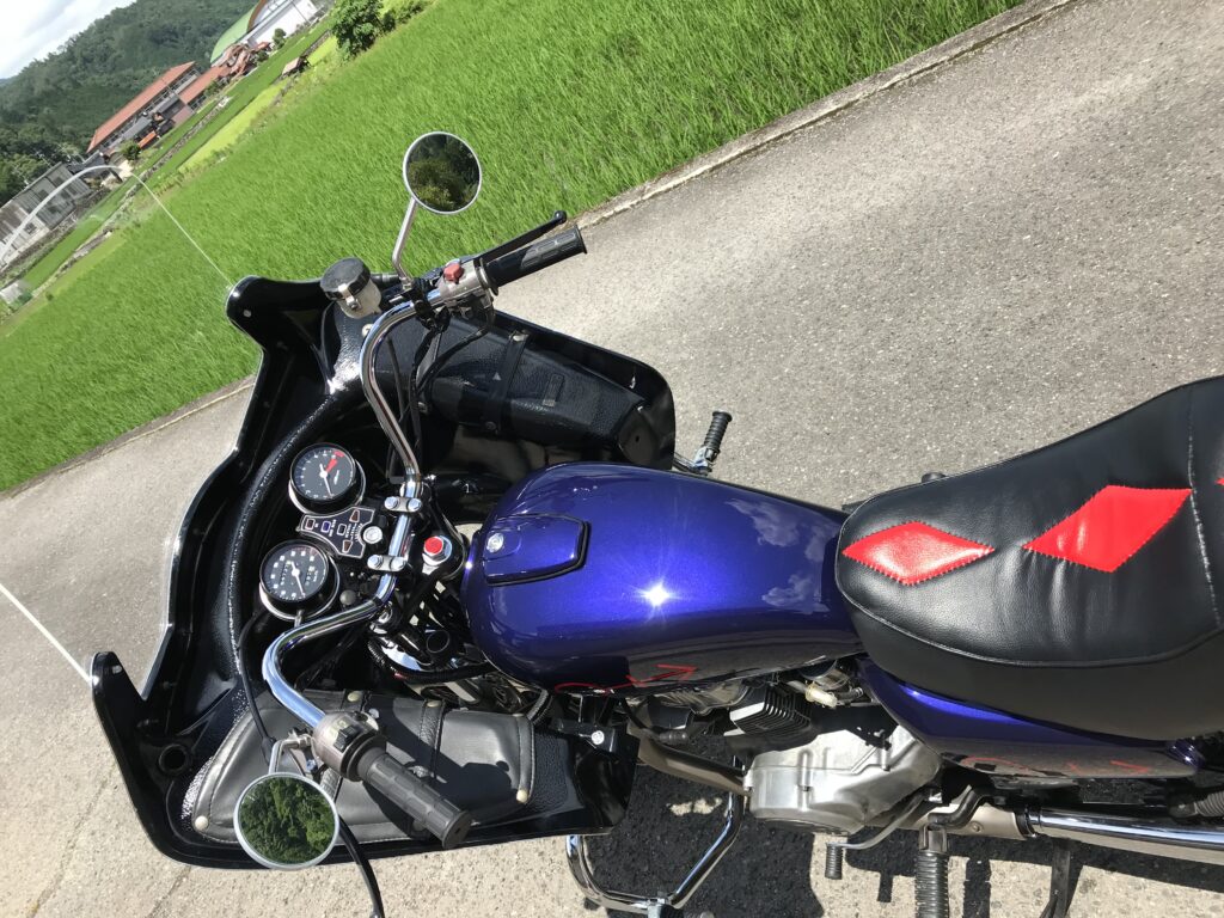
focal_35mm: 28
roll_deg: +40.7
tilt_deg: -27.6
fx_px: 990
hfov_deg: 63.4
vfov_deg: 49.7
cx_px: 612
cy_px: 459
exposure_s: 1/1312
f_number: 1.8
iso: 20
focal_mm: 3.99
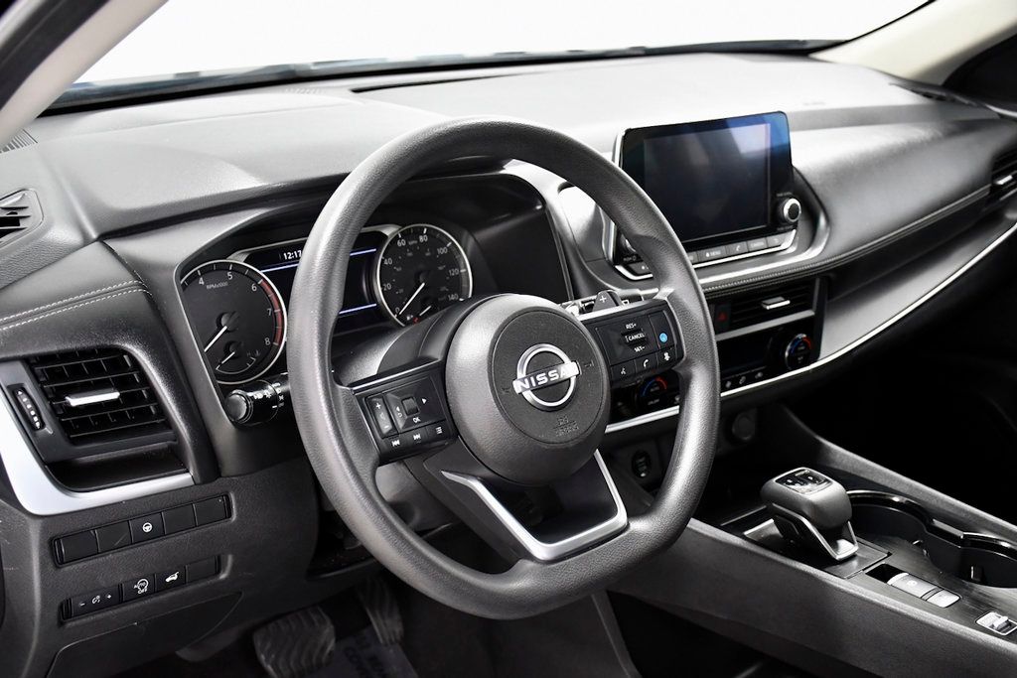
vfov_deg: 29.9
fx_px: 1271
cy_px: 339
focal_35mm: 45
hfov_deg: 43.6
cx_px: 508
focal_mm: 30
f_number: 4
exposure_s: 1/100
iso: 2500
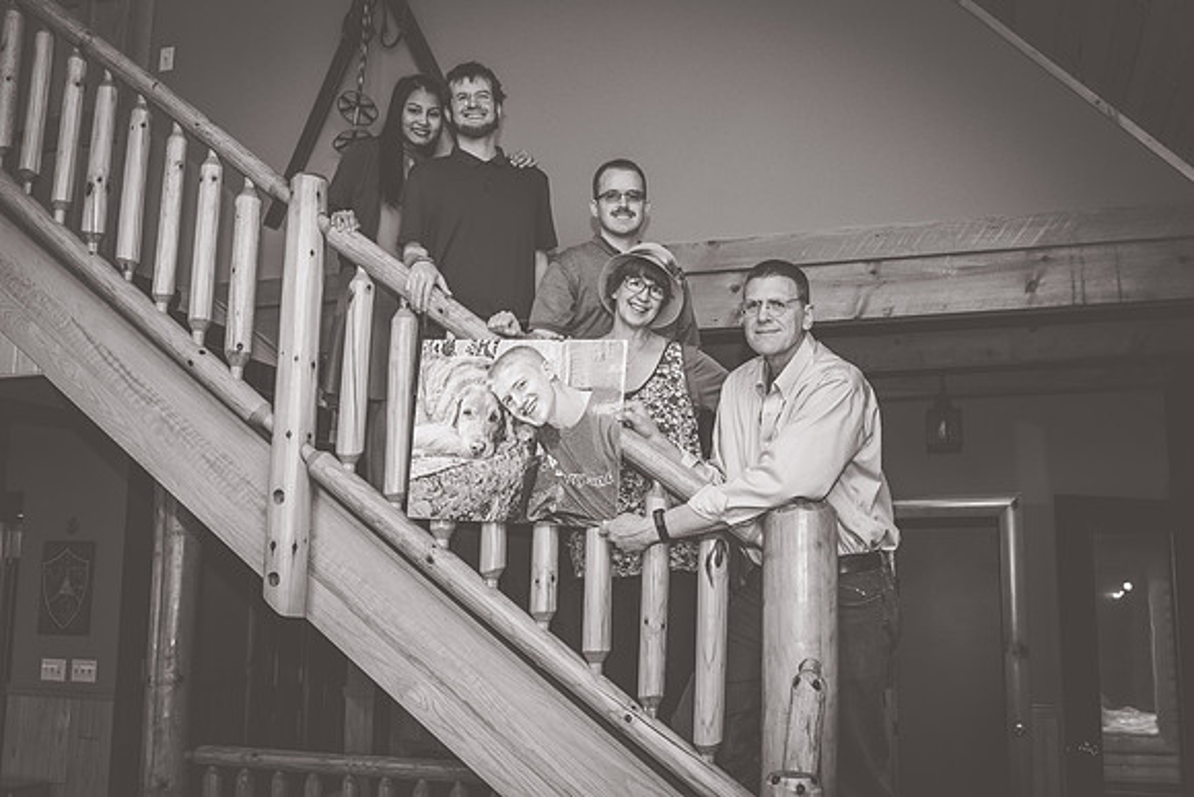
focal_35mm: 35
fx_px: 1161
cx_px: 597
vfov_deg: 37.9
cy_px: 398
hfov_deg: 54.4
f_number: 8
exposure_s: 1/200
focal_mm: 35
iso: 1000
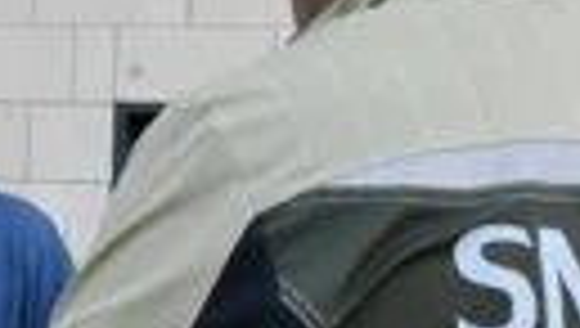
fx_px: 2849
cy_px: 74
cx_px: -135
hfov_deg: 11.4
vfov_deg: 6.6
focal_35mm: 185
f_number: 16
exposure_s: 1/1000
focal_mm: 38
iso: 8000
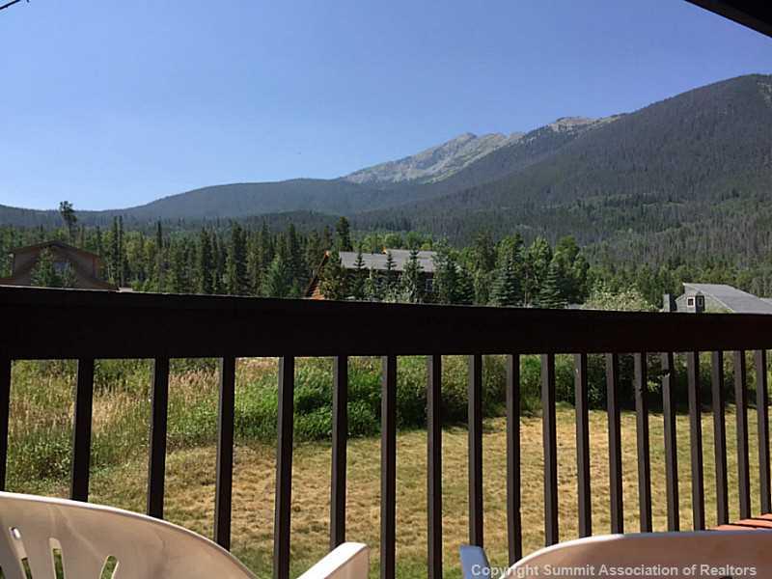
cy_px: 290
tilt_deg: +3.1
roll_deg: -1.1
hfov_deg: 61.7
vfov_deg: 48.2
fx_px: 647
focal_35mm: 29
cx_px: 386
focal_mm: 4.15
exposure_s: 1/1582
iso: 32
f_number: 2.2
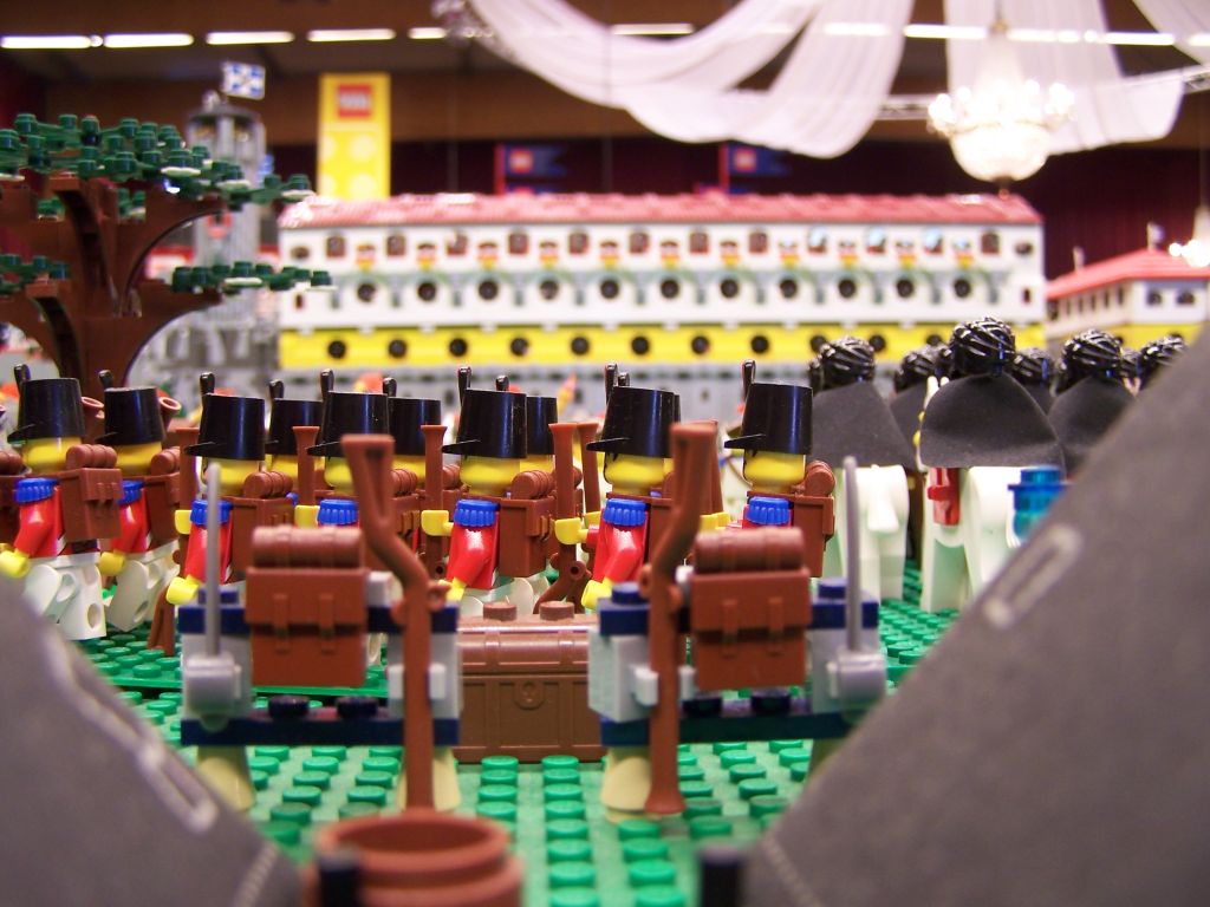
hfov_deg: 49.0
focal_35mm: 38
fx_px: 1328
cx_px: 605
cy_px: 454
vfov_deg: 37.7
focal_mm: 6.3
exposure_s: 1/3
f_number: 2.8
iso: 80
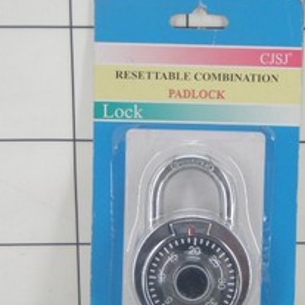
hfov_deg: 19.9
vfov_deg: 19.9
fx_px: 867
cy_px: 180
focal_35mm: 87
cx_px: 194
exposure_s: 1/40
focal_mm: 9.13
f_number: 4
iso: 125
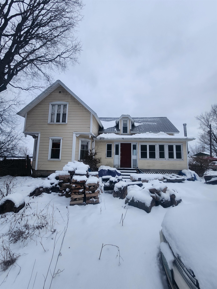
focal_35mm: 13
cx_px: 108
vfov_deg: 106.2
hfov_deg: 89.9
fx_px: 109
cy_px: 144
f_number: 2.2
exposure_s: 1/30
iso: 400
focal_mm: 2.2
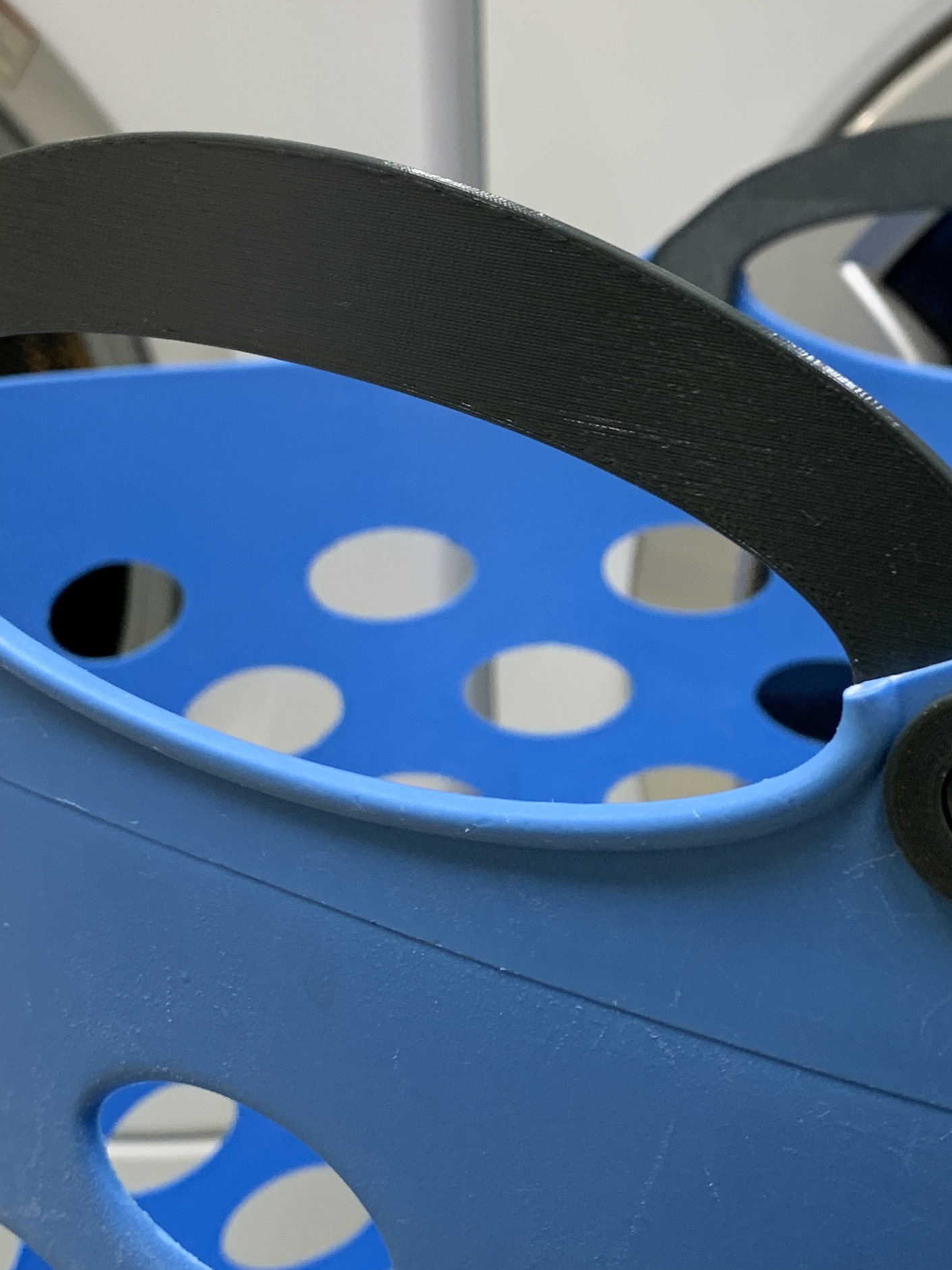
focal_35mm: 56
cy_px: 562
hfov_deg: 26.0
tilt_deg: -20.2
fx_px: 2053
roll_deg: +0.1
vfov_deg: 34.3
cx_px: 601
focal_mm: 4.25
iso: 80
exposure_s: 1/60
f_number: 1.8
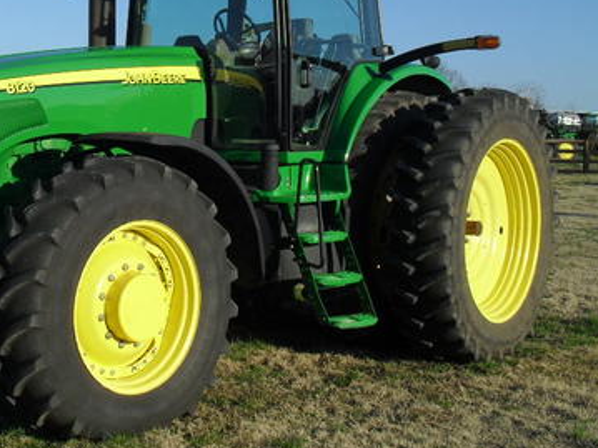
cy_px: 143
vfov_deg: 27.3
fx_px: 915
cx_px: 158
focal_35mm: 53
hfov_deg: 35.5
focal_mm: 6.3
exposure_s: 1/180
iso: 100
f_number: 8.4
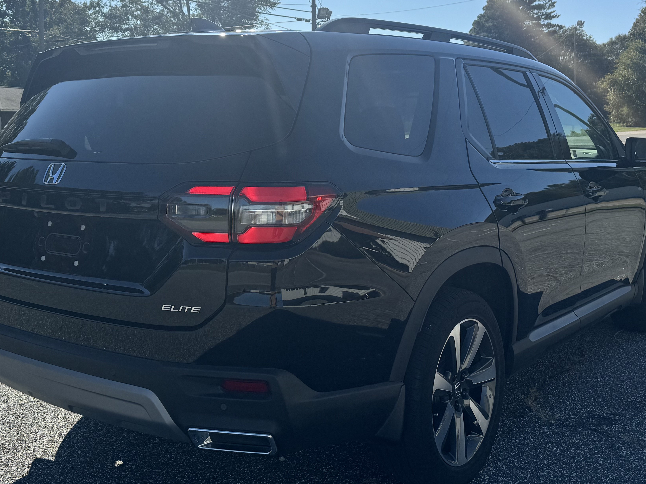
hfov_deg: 44.8
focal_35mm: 42
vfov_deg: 34.3
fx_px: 784
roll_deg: -0.8
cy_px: 197
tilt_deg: -4.7
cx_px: 297
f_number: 1.78
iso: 80
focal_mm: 6.76
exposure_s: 1/5348
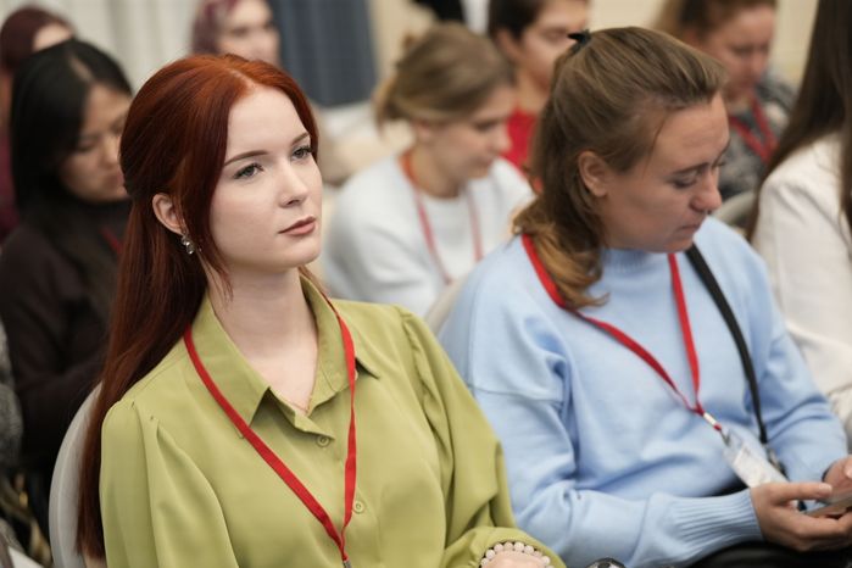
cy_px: 284
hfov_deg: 25.1
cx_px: 426
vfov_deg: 16.9
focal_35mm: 81
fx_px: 1917
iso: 1250
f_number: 2.8
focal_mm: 81
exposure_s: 1/250
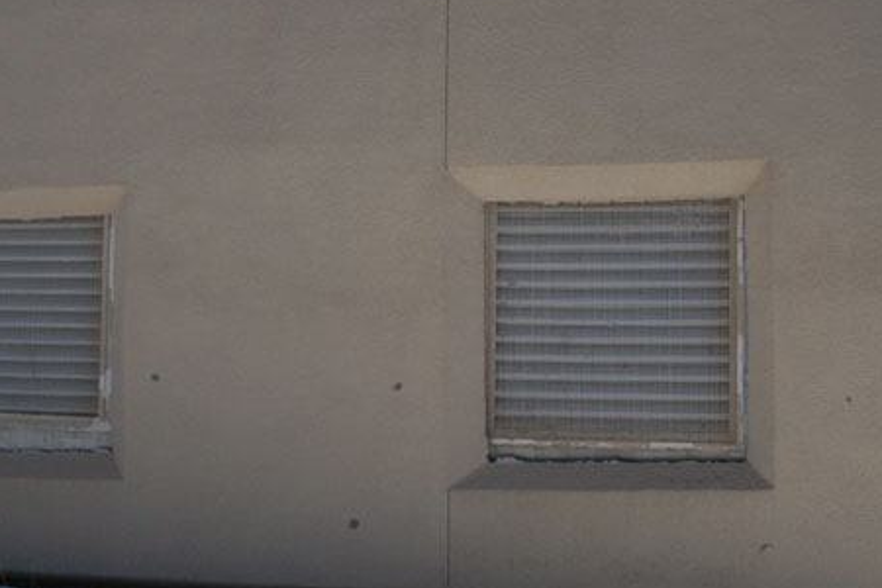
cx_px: 510
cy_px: 211
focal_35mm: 56
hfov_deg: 35.6
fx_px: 1372
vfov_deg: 24.1
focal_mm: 24
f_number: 13
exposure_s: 1/640
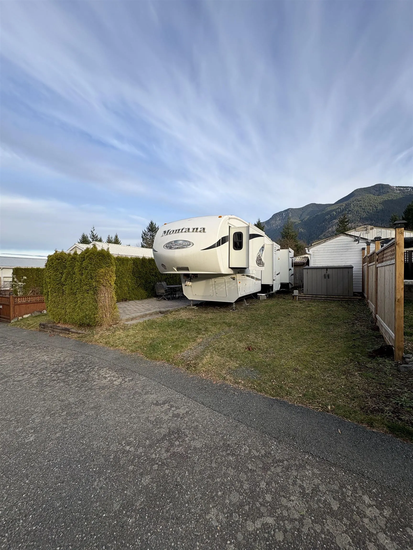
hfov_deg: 85.7
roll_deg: +0.6
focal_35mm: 14
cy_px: 275
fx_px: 223
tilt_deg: +0.5
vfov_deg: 102.1
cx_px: 206
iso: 40
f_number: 2.2
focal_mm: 2.22
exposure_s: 1/578
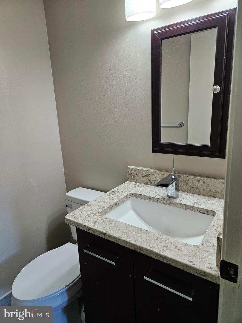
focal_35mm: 23
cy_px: 162
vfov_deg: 73.9
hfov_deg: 58.9
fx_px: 214
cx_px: 121
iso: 200
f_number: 1.8
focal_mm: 5.4
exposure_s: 1/120
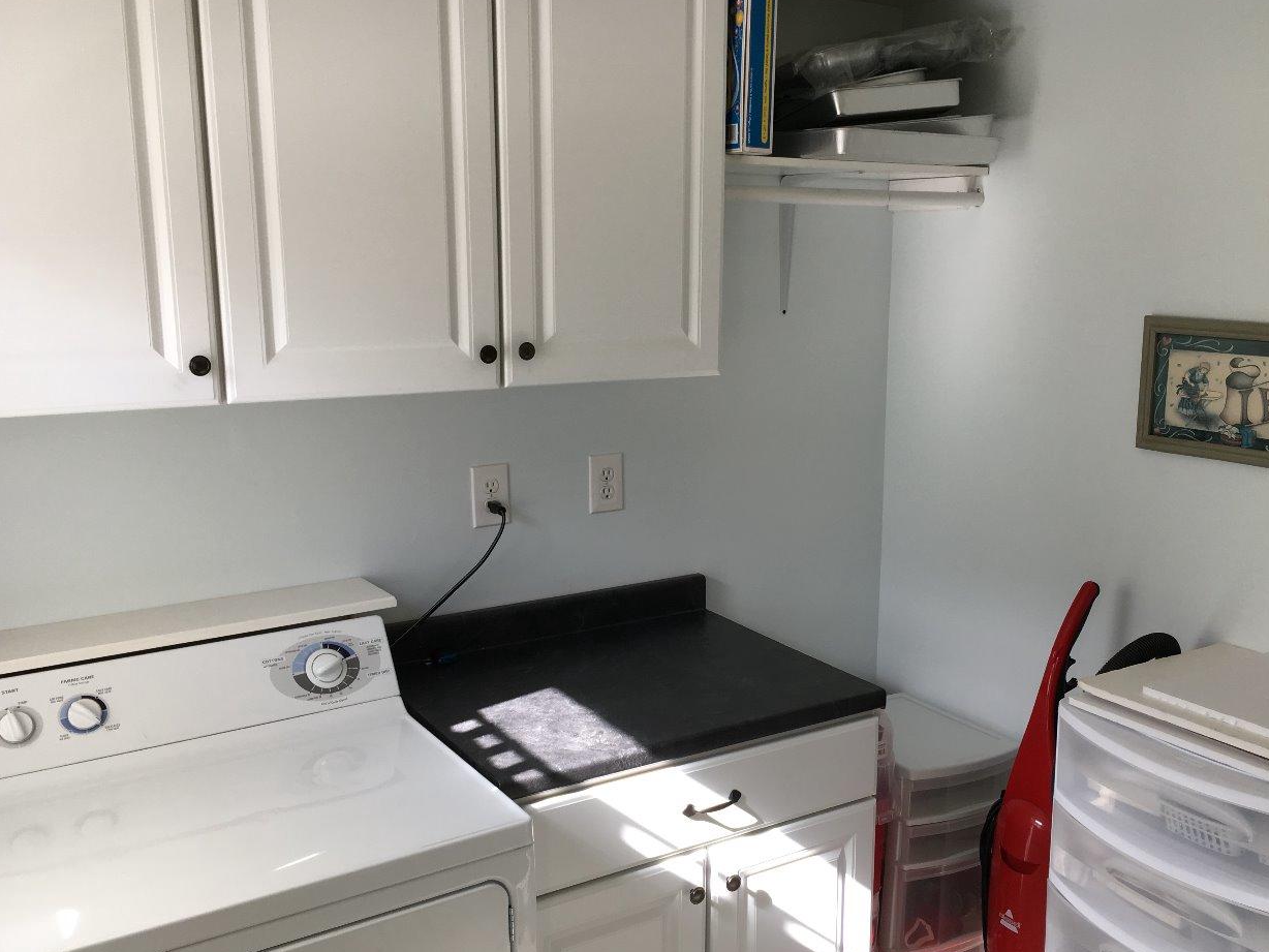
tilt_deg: -13.2
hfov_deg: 53.9
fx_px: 1246
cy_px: 513
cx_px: 692
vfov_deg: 41.8
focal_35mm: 34
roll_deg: +0.2
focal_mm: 4.15
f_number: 2.2
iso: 32
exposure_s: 1/120
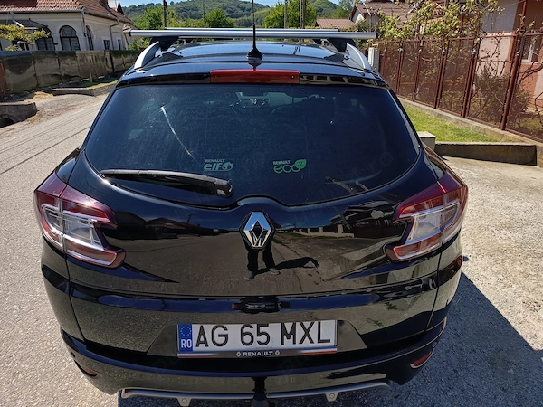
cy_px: 204
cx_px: 272
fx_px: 376
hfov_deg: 71.6
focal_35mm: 24
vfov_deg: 56.8
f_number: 1.7
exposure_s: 1/138
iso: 50
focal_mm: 5.27
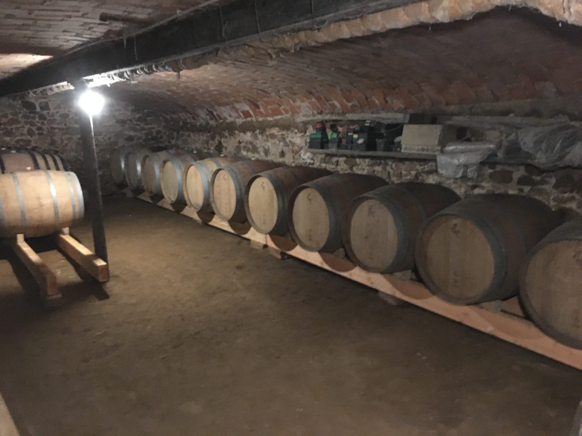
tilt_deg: -9.8
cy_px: 218
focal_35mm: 29
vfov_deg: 48.2
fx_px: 488
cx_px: 291
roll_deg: +3.4
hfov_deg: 61.7
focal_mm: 4.15
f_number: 2.2
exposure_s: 1/17
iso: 640
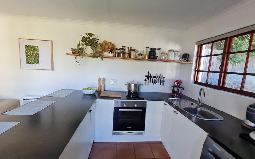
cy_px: 77
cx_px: 126
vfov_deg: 78.6
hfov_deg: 105.3
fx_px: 97
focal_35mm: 14
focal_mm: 1.74
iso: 100
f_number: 2.2
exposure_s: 1/50
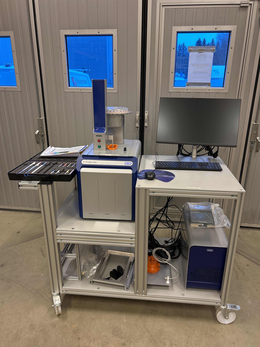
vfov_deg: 67.3
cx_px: 130
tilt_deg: -19.5
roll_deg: +1.1
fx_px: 260
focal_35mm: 26
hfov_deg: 53.1
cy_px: 174
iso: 64
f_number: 1.5
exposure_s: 1/50
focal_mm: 5.7
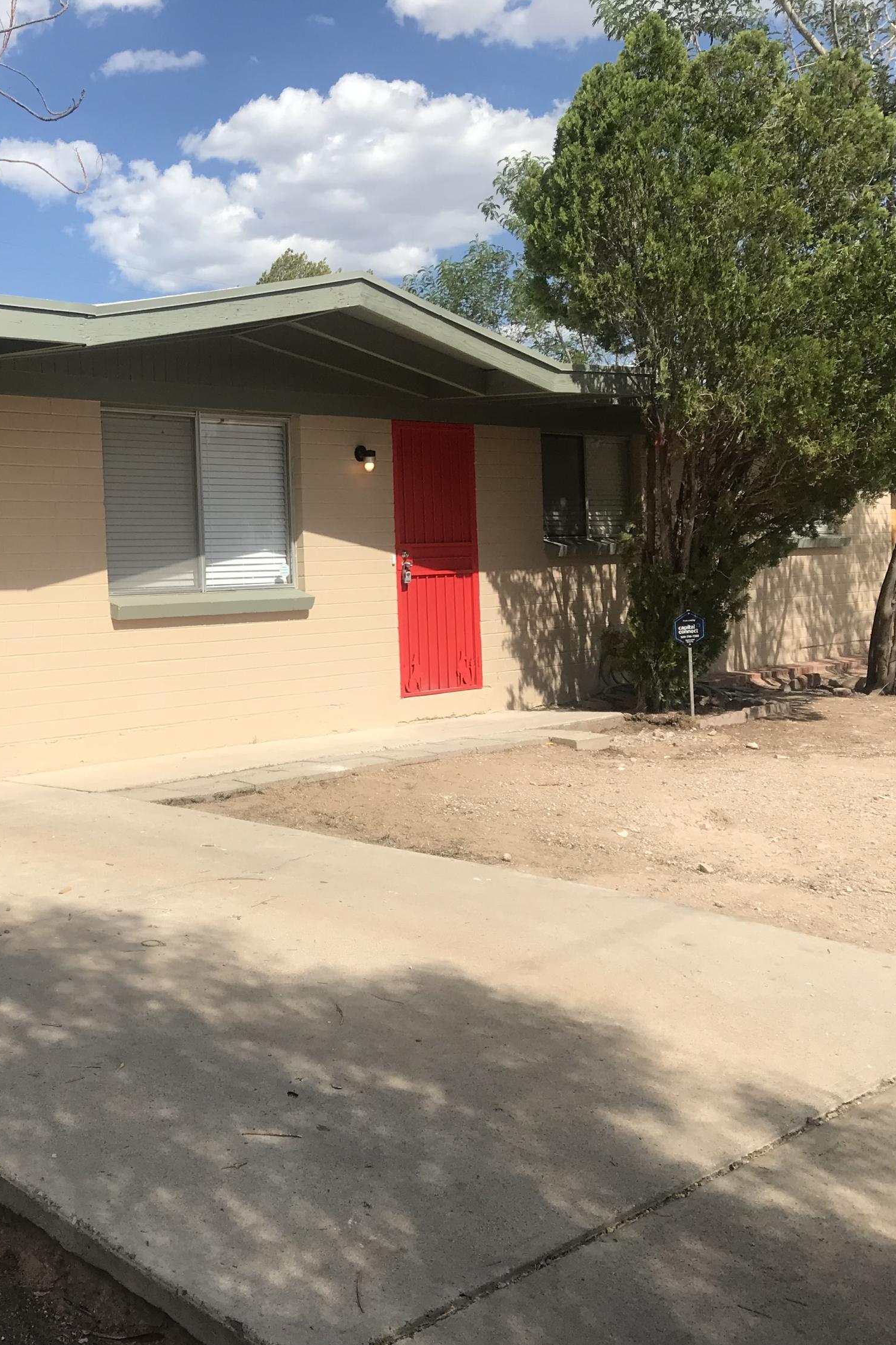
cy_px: 674
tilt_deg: -3.9
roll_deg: +2.5
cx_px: 106
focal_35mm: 39
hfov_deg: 32.6
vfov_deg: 49.6
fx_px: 1456
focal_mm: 3.99
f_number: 1.8
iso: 20
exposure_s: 1/2907
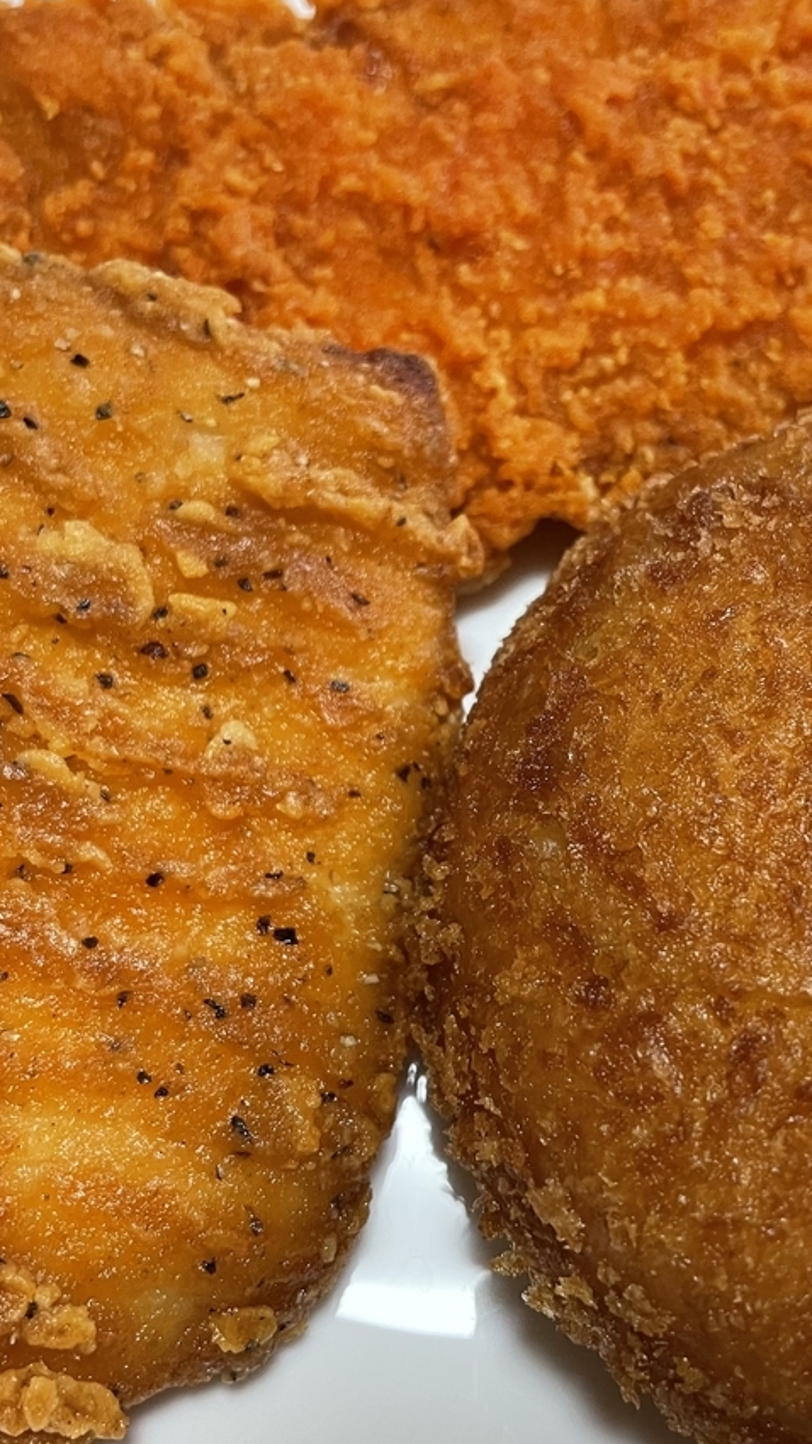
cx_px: 494
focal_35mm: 40
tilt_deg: -65.1
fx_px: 1531
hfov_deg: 29.6
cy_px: 720
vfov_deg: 50.5
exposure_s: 1/60
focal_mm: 4.2
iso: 200
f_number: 1.6
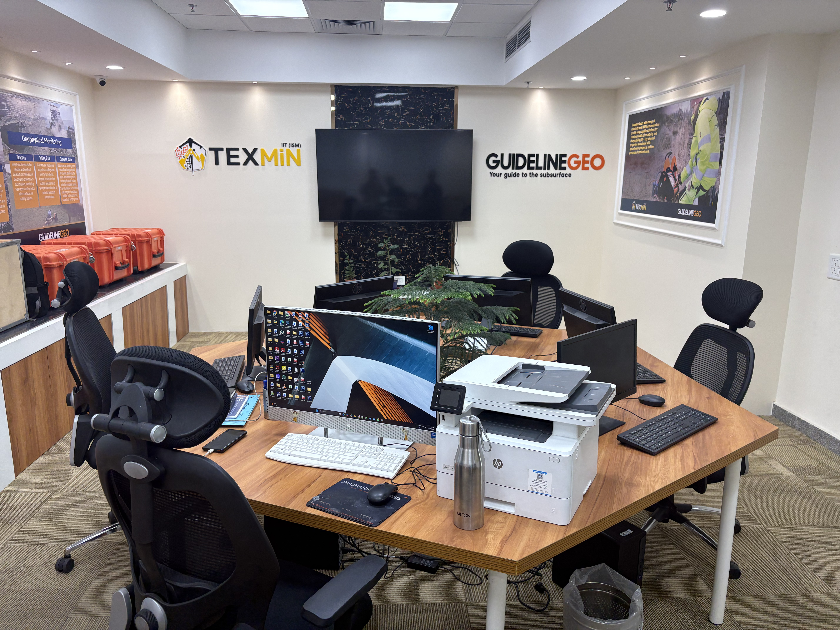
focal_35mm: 26
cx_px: 420
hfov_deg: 67.3
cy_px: 315
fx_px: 631
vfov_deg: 53.1
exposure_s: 1/100
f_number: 1.6
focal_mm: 5.96
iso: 64
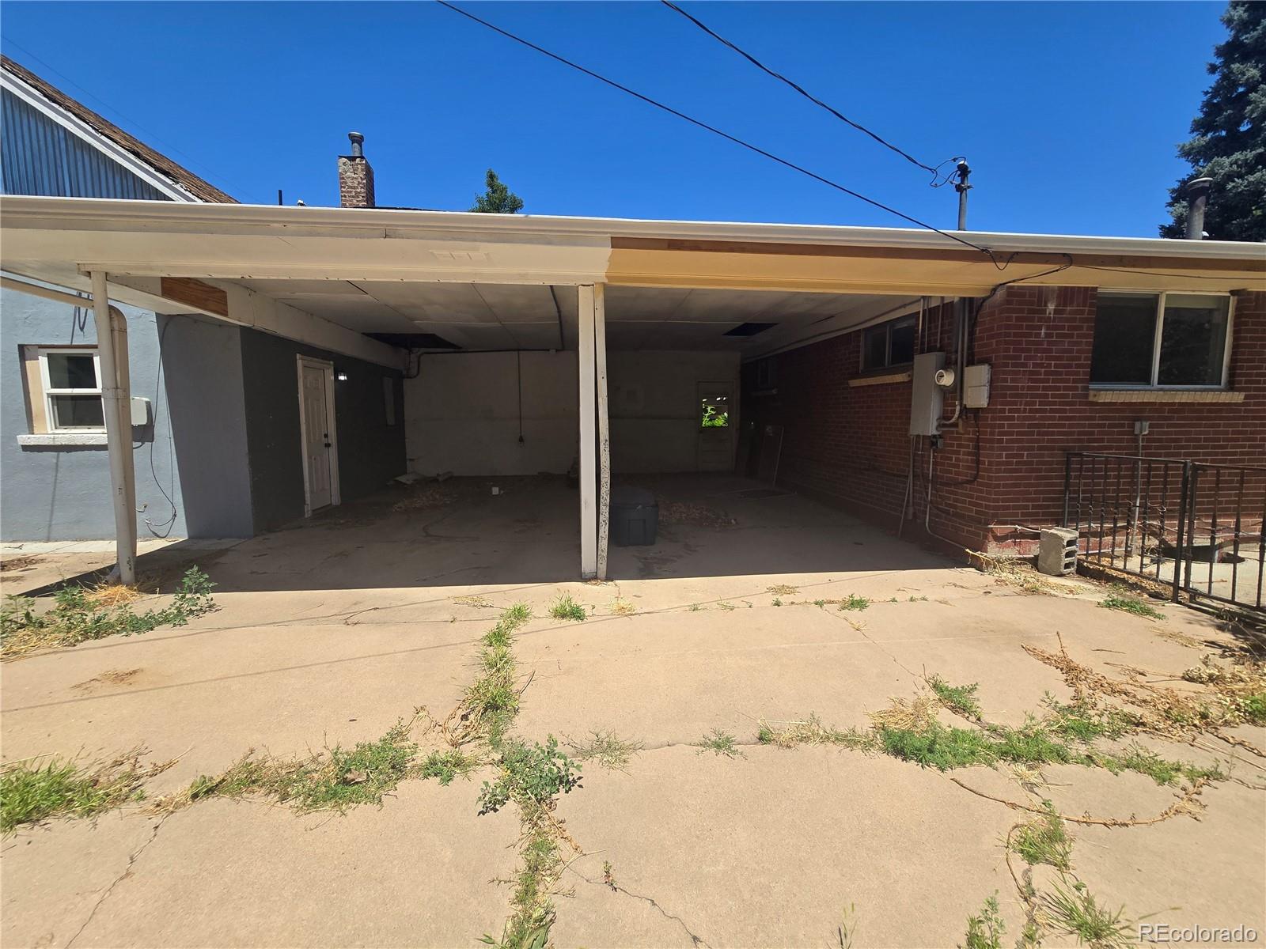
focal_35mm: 13
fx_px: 475
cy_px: 474
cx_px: 633
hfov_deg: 106.2
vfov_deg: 89.9
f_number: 2.2
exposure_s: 1/2000
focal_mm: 2.2
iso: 50
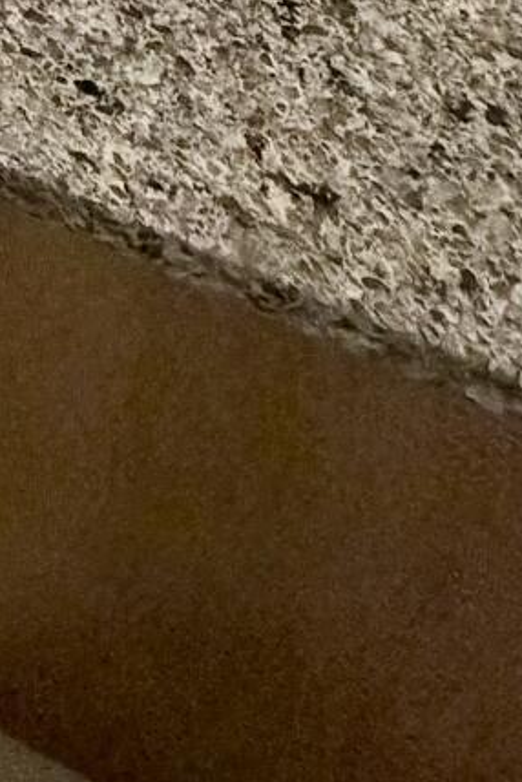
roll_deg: +1.3
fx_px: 1476
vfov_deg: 17.4
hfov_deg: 14.4
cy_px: -899
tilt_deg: -18.8
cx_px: -679
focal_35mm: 68
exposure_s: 1/60
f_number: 2.2
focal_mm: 2.22
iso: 500
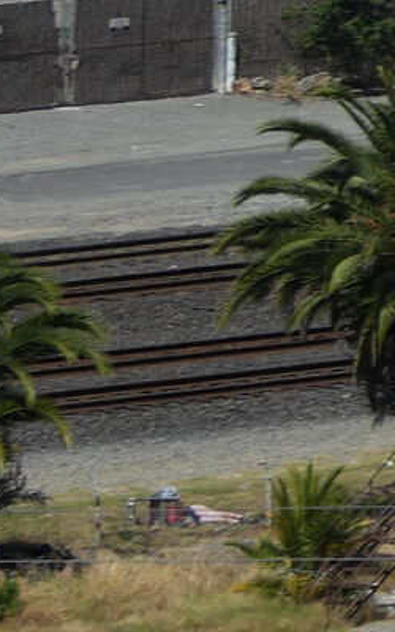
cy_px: -468
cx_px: 3188
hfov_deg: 1.5
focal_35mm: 837
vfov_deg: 2.5
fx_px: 14417
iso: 200
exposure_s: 1/1250
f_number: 5
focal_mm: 76
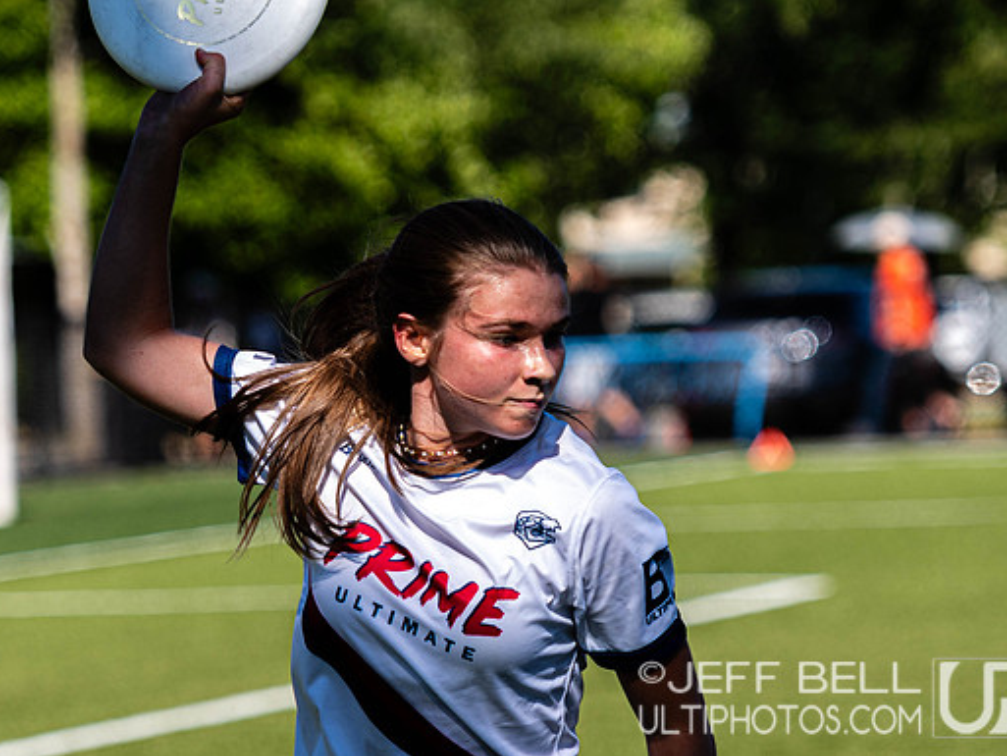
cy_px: 584
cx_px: 433
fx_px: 9398
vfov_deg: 4.6
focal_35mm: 323
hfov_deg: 6.1
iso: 100
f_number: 3.2
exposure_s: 1/1000
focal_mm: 125
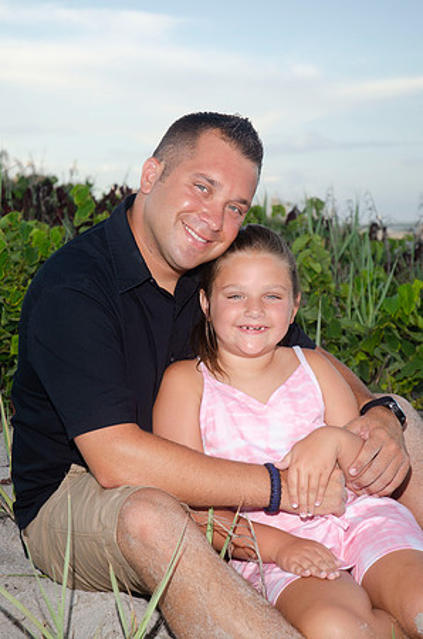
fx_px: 1461
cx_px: 212
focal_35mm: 82
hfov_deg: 16.5
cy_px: 320
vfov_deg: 24.7
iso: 100
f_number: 5.6
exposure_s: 1/250
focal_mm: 55
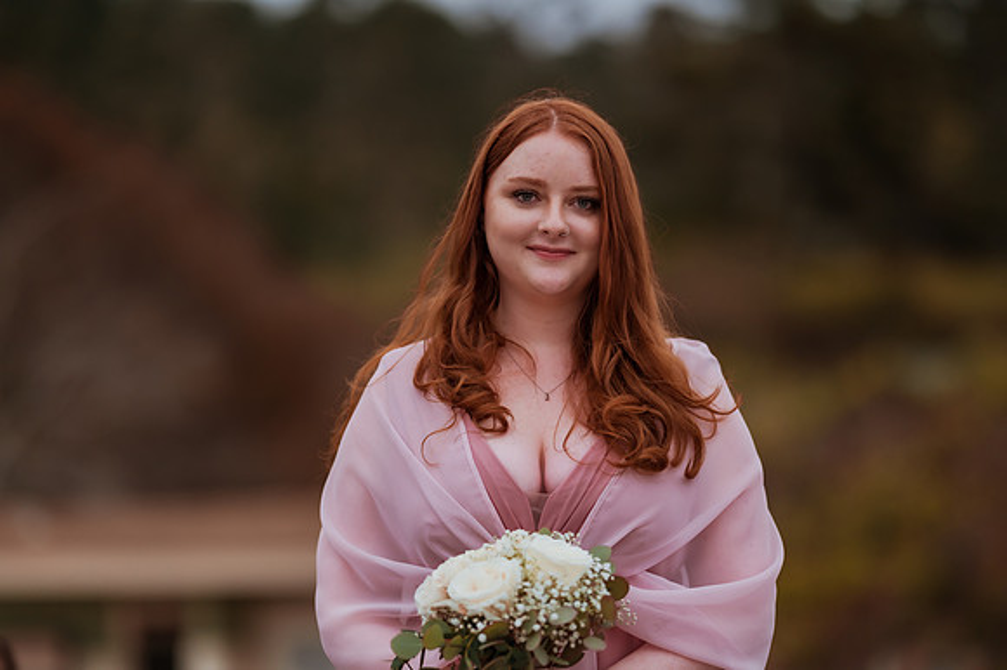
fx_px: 3774
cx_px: 504
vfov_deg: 10.1
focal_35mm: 135
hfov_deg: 15.2
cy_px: 335
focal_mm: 135
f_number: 1.8
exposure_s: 1/3200
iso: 500
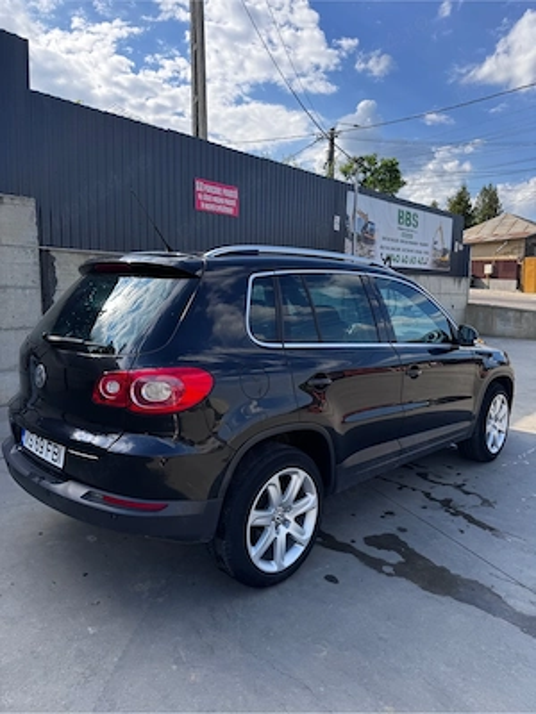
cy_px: 357
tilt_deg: -6.1
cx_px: 268
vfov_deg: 71.6
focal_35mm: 24
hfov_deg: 56.8
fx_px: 495
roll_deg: -0.4
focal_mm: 6.76
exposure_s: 1/1597
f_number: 1.78
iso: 80
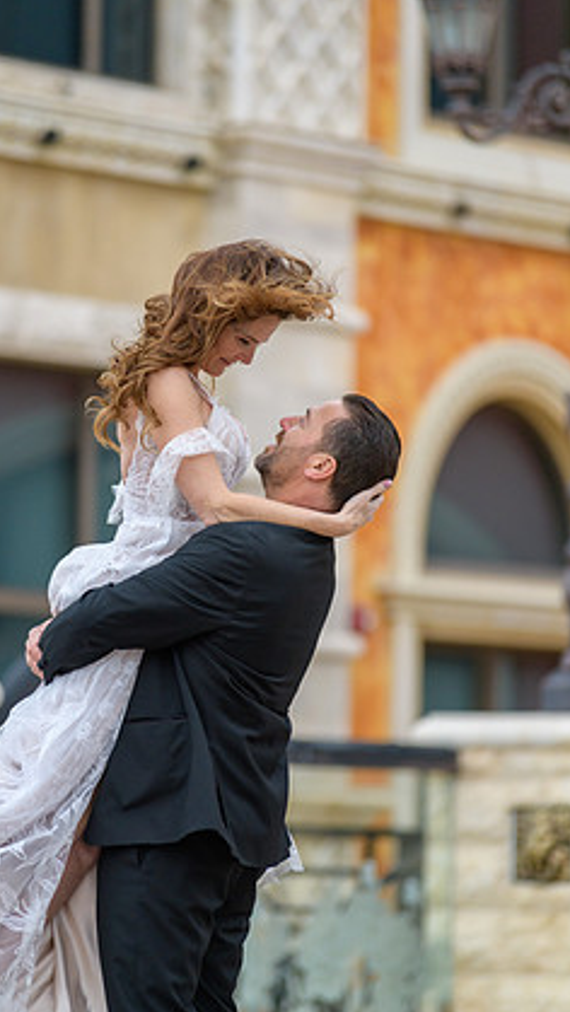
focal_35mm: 225
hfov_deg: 5.4
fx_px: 6040
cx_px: 222
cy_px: 514
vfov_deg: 9.6
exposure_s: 1/3200
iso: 400
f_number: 2.8
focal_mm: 200
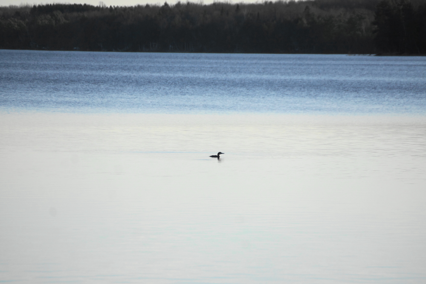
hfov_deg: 5.5
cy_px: 142
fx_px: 4437
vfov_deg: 3.7
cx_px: 213
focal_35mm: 375
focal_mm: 250
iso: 200
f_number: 6.3
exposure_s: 1/400
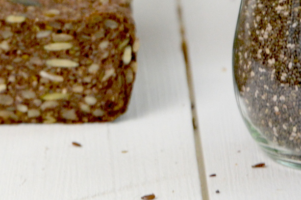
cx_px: -1
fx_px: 4016
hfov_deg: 4.3
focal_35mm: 481
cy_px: 58
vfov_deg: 2.9
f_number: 5.6
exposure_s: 1/60
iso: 800
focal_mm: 105
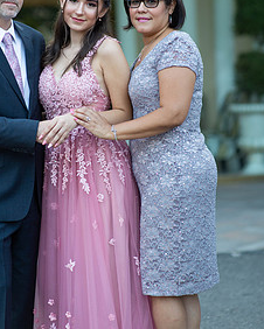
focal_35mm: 127
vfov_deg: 15.1
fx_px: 1239
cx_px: 95
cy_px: 126
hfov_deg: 12.2
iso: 250
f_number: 2
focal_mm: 85
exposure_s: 1/500
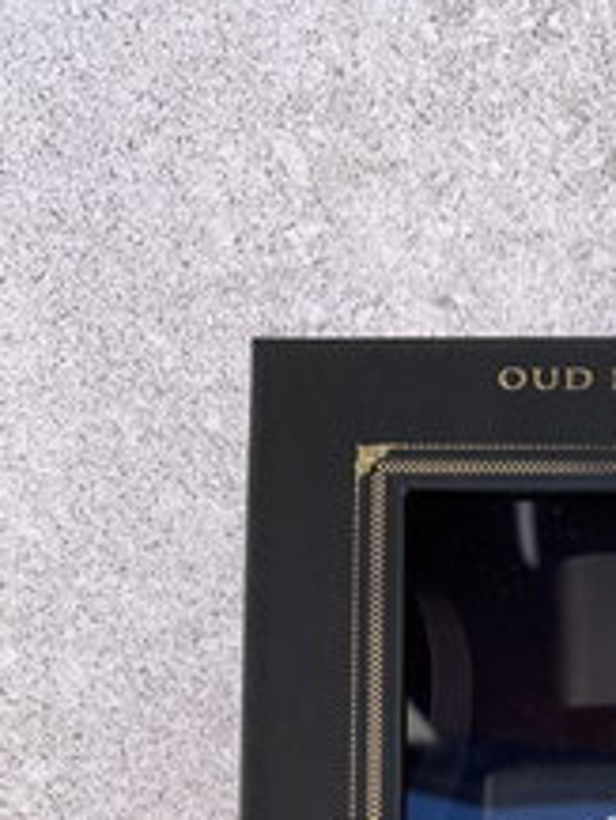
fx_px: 1517
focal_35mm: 64
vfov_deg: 26.6
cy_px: 1003
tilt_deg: -85.1
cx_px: 631
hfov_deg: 22.0
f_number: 1.8
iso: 32
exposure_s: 1/522
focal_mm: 4.25
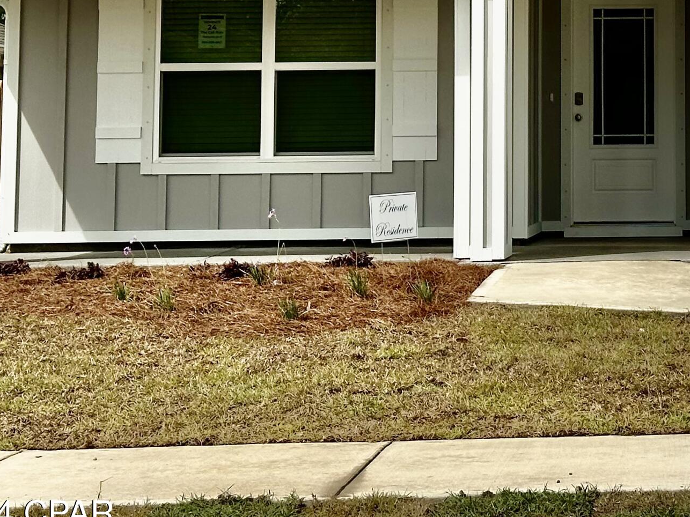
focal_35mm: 112
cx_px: 716
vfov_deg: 13.0
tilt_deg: +5.2
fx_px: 2232
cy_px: -35
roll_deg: +0.3
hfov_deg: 17.1
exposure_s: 1/9804
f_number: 1.78
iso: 64
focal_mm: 6.86
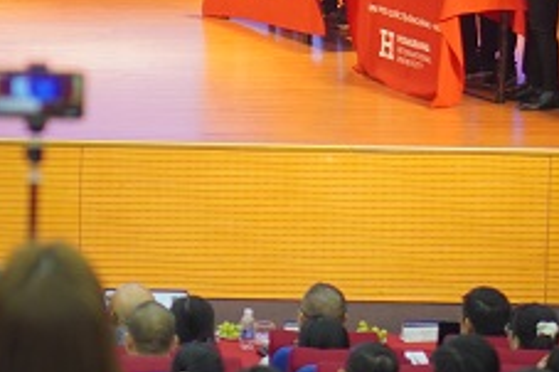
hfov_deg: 8.2
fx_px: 3848
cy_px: -170
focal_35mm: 248
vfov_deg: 5.5
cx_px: -84
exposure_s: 1/160
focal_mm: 50
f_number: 2
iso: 250
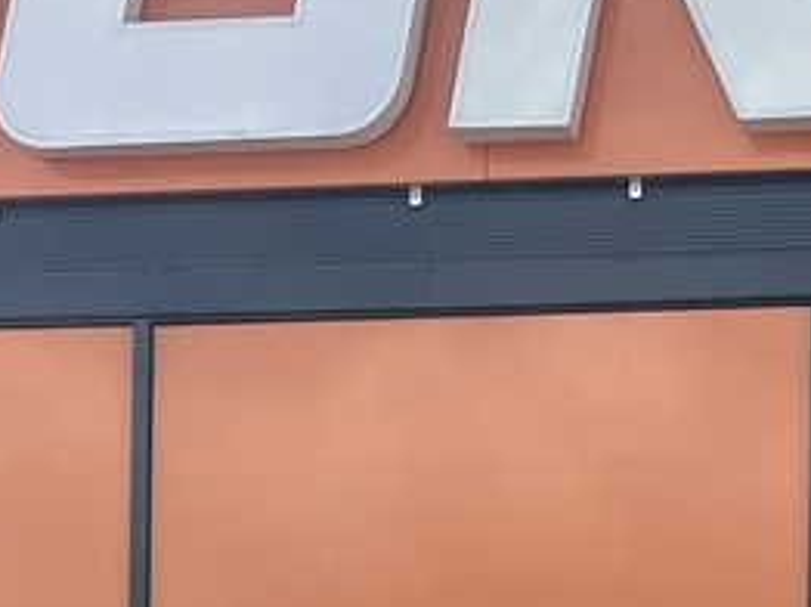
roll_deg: -1.0
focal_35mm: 154
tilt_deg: +3.6
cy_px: 1155
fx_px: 3605
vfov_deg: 9.1
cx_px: 811
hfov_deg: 12.7
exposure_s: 1/852
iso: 32
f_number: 1.8
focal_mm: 3.99
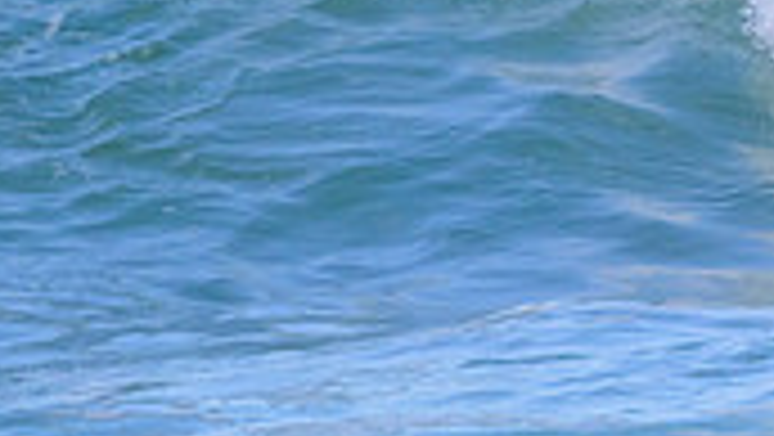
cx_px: 1287
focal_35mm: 2832
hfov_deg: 0.8
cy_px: 11
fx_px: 58158
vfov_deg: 0.4
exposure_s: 1/1600
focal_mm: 800
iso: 2000
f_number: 11
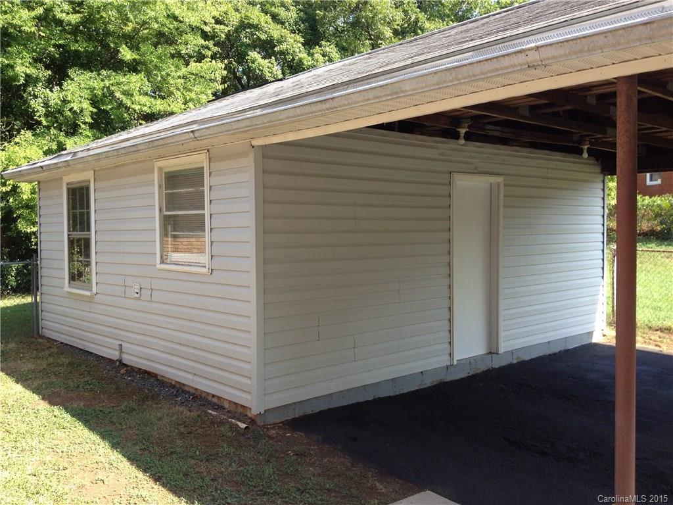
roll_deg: +0.6
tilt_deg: -4.6
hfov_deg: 52.6
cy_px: 252
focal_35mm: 35
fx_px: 680
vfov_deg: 40.7
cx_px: 336
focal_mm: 4.28
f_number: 2.4
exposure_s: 1/262
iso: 50
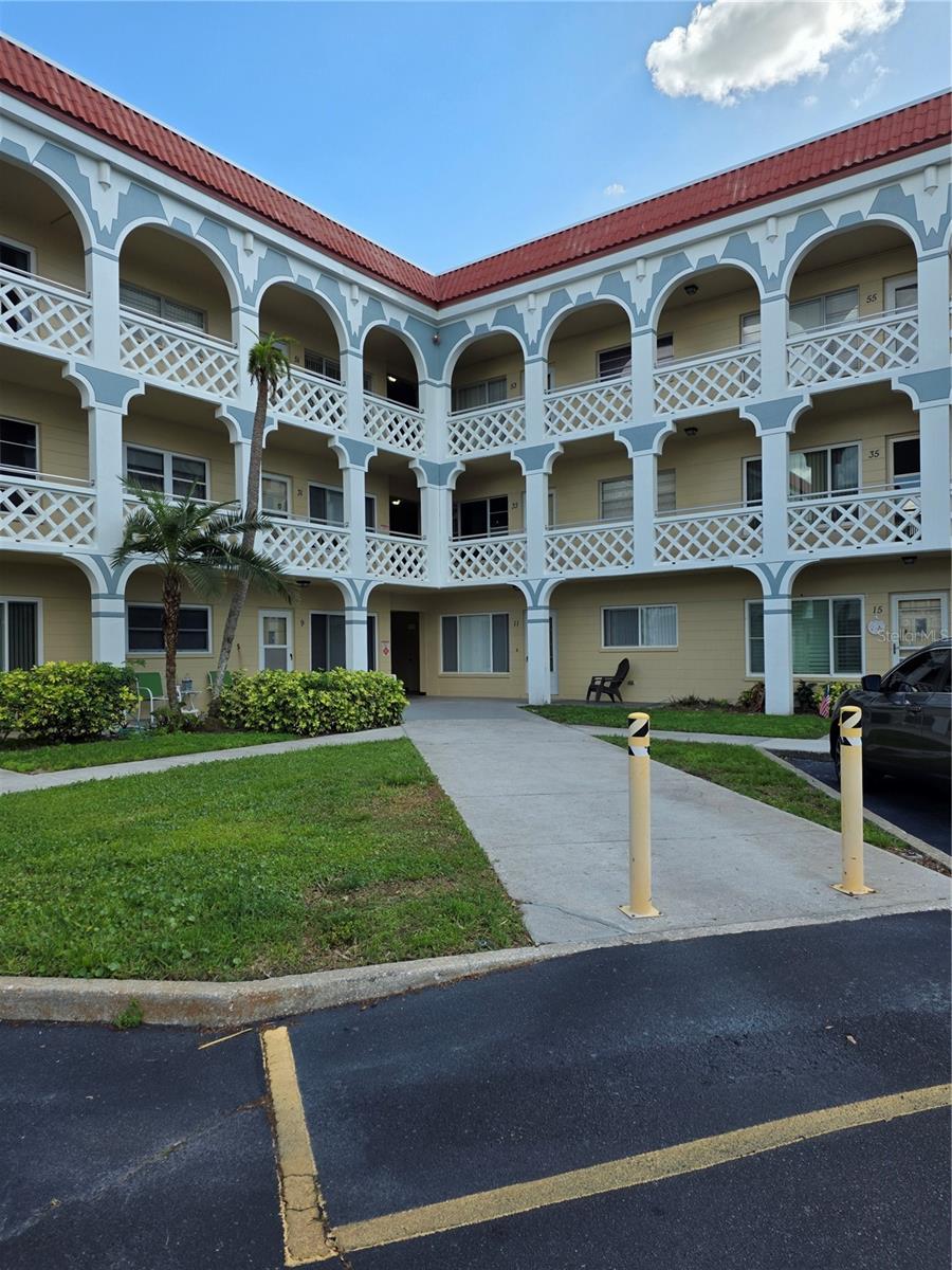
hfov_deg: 58.9
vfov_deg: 73.9
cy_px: 635
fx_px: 843
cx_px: 476
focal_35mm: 23
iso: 80
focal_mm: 6.25
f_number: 1.7
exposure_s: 1/3009
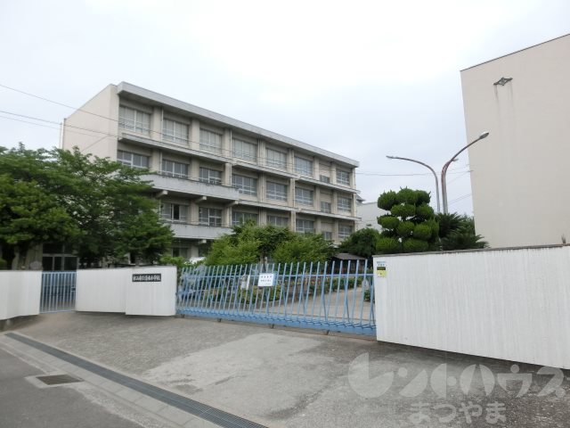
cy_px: 214
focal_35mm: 24
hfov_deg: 71.6
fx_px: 395
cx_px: 285
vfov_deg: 56.8
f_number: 3
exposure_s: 1/320
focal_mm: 4.24
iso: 80
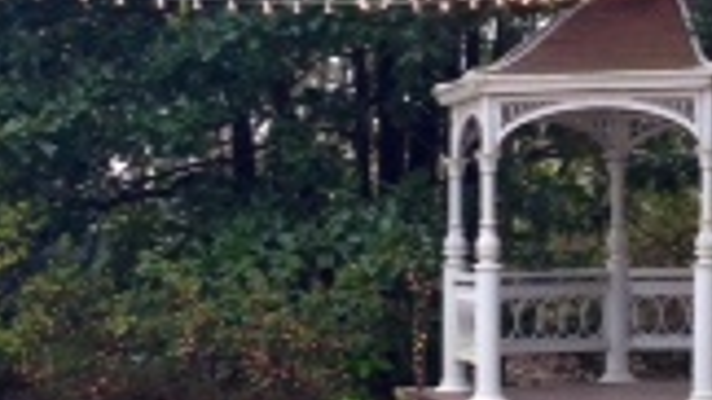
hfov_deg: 14.0
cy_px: 53
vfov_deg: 8.0
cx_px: 699
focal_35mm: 151
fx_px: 2850
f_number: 2.4
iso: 64
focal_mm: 4.28
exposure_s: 1/120
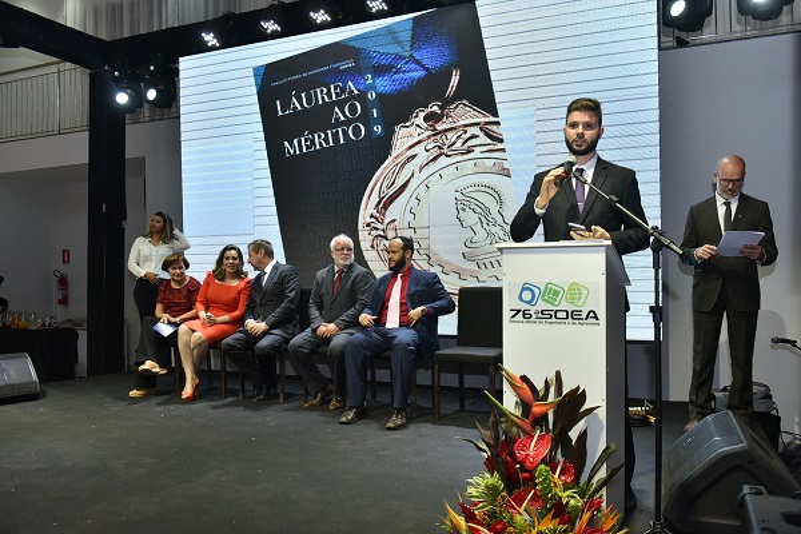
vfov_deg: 45.0
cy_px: 267
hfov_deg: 63.7
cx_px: 400
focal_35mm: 29
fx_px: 645
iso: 1250
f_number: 4
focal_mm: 29
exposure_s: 1/160
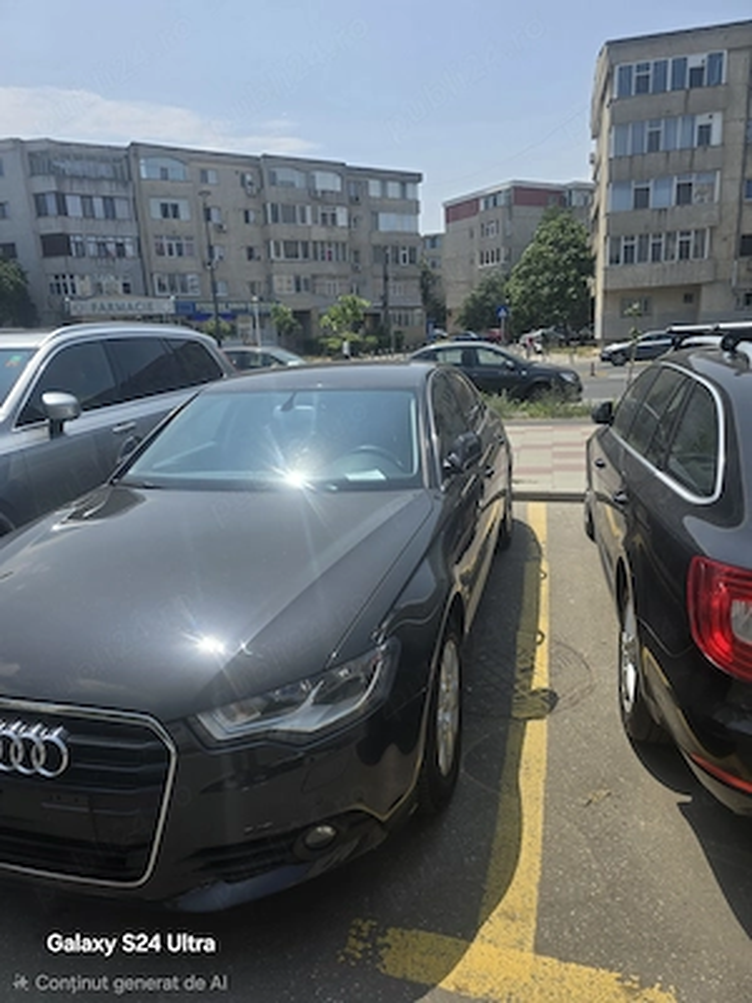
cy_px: 502
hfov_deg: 58.9
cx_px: 376
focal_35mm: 23
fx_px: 666
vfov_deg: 73.9
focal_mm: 6.3
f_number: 1.7
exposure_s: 1/909
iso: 12
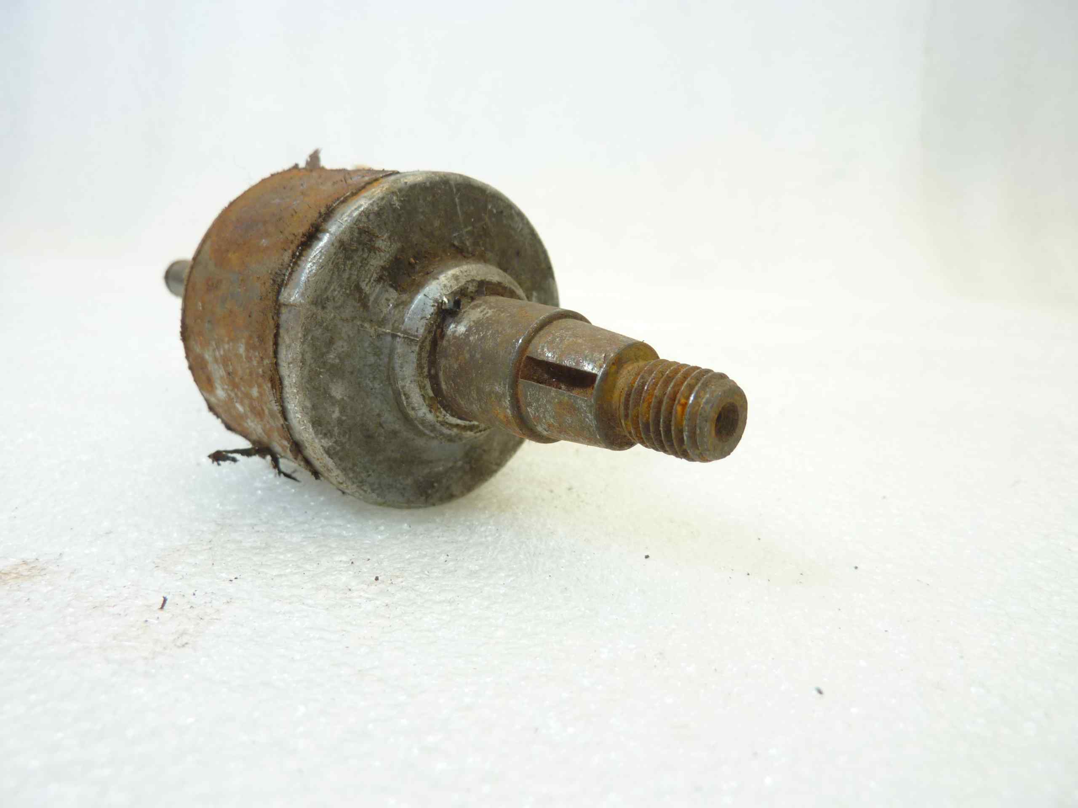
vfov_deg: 54.9
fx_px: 779
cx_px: 539
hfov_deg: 69.4
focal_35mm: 25
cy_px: 404
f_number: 3.3
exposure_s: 1/20
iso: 80
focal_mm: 4.1
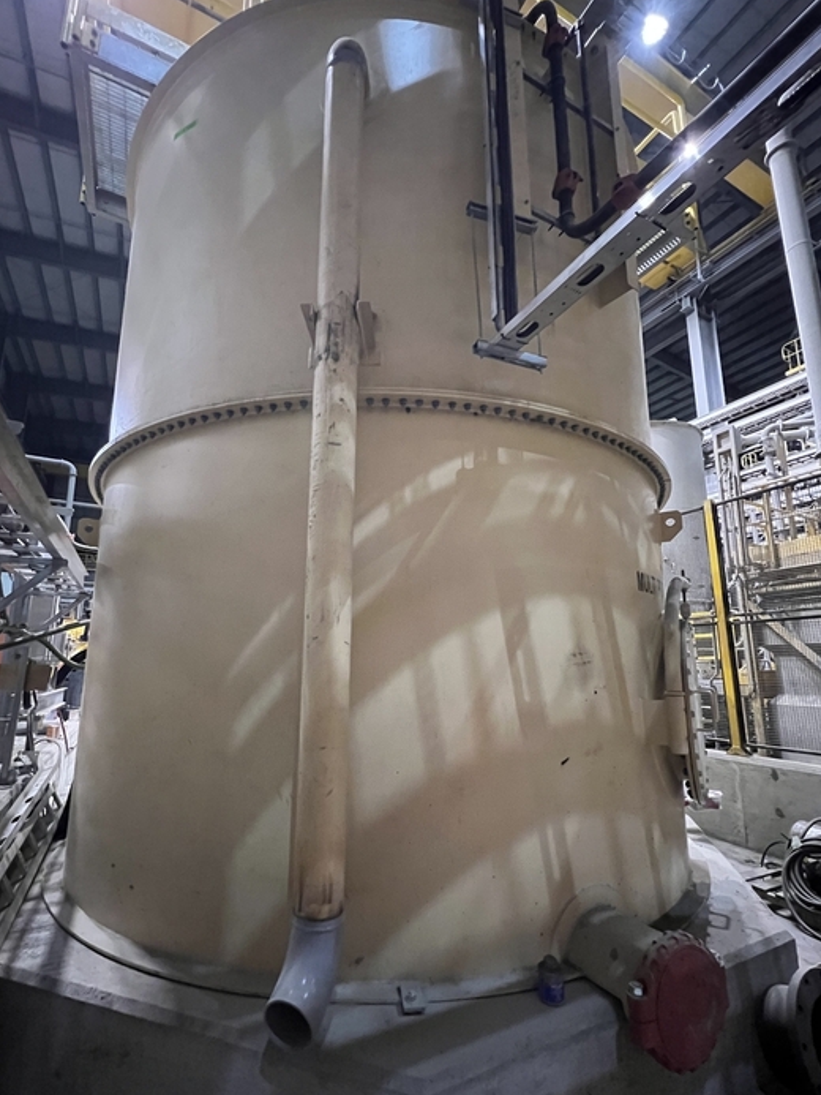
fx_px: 474
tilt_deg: +10.3
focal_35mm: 15
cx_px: 392
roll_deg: -0.4
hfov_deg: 81.7
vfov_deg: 98.1
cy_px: 577
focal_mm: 1.57
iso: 1250
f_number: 1.8
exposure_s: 1/40
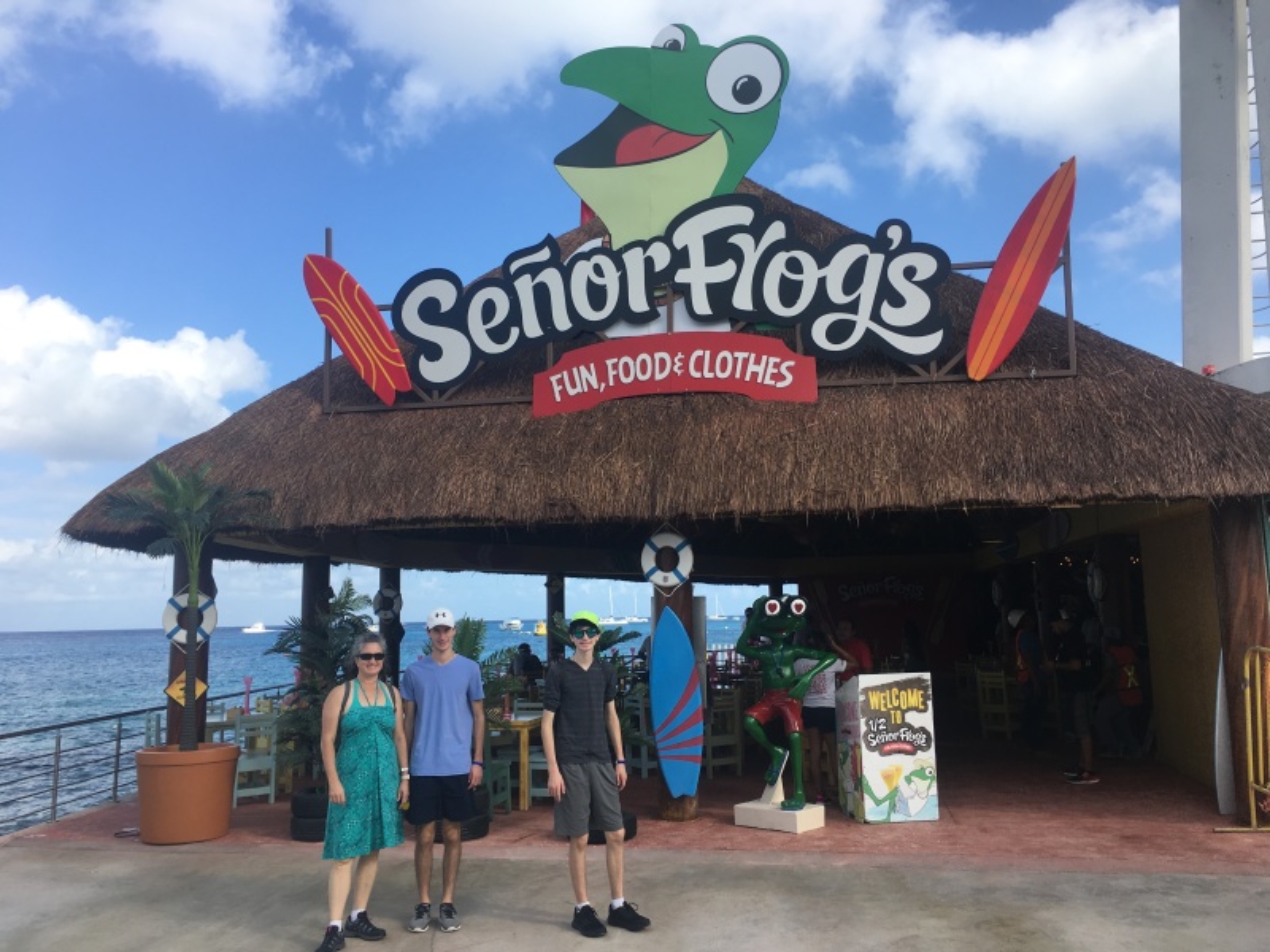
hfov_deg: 61.7
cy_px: 476
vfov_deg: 48.2
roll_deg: +2.6
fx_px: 1064
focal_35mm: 29
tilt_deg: +7.6
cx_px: 635
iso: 25
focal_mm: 4.15
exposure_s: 1/938
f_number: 2.2
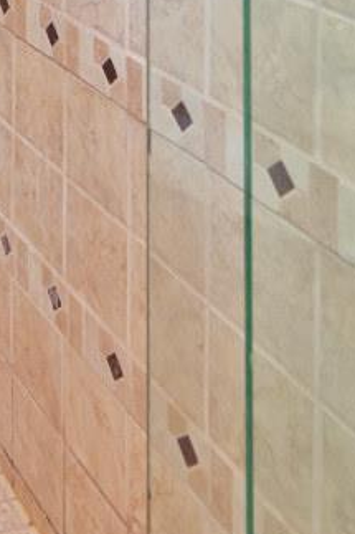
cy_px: -291
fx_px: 962
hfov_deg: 17.1
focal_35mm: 65
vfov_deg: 23.8
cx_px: -289
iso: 280
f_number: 4
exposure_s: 1/60
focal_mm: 14
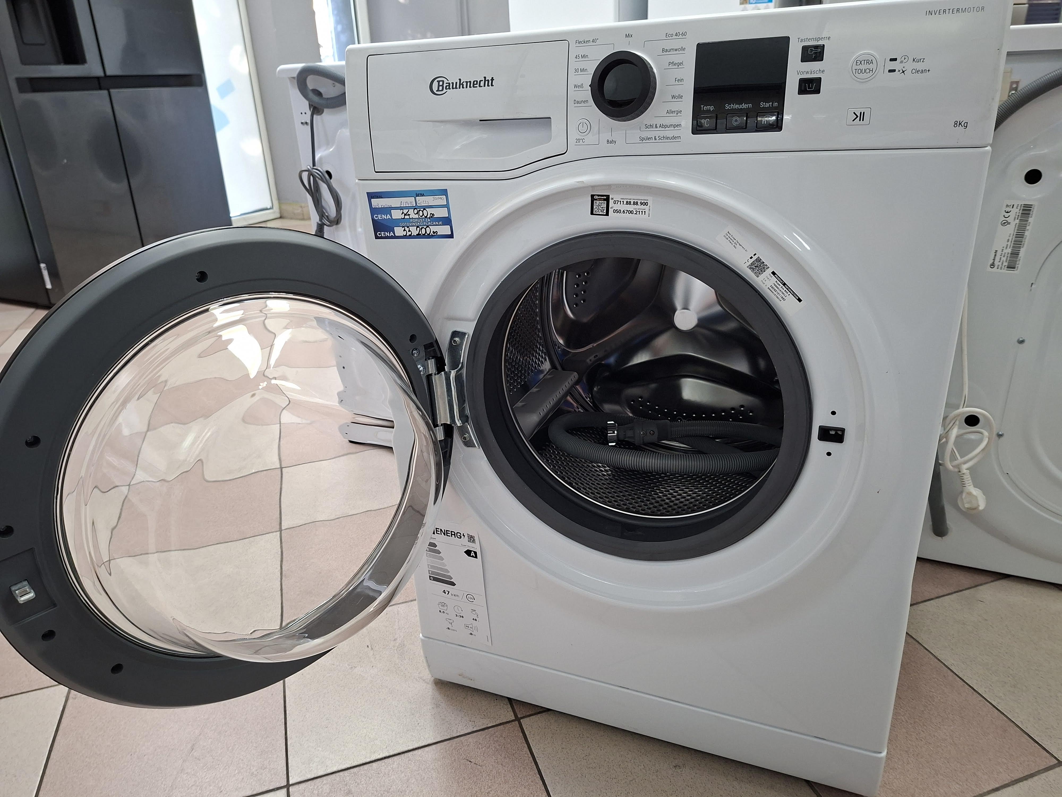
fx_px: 706
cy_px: 398
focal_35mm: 23
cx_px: 531
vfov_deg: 58.9
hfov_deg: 73.9
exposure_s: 1/50
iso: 250
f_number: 1.8
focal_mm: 5.54
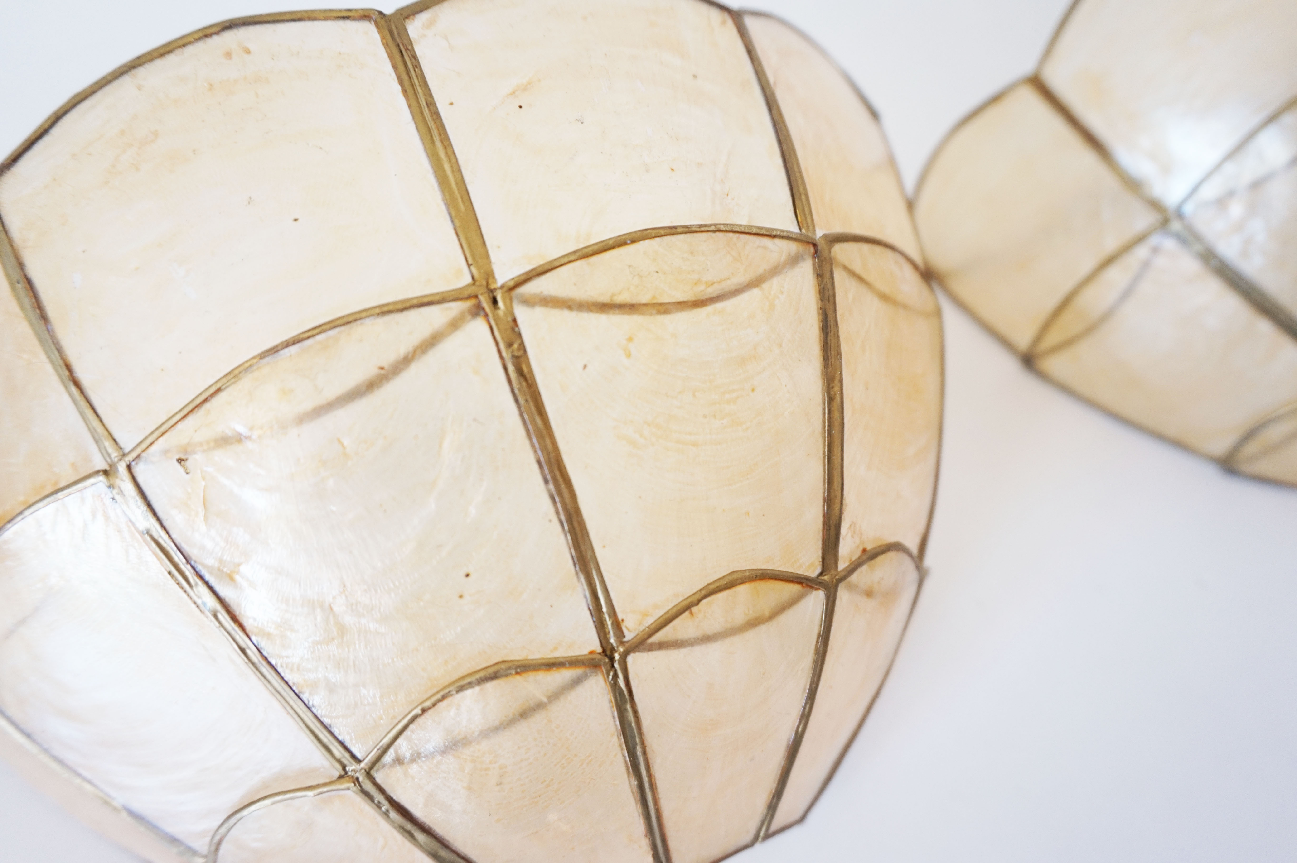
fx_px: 1080
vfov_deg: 43.6
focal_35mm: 30
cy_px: 432
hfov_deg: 62.0
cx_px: 648
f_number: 4
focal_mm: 20
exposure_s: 1/160
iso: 500
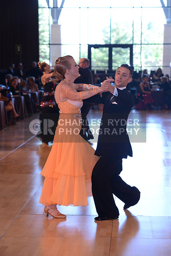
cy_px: 128
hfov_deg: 13.0
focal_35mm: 105
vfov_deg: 19.5
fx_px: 748
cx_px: 86
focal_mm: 105
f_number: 5
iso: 1600
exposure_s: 1/250
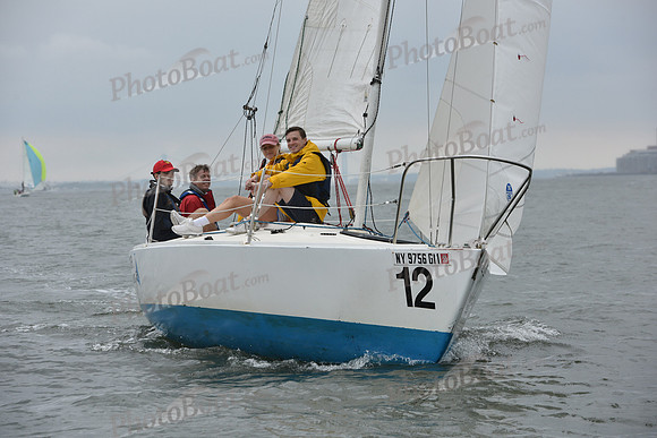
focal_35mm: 140
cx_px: 328
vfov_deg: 9.8
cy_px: 219
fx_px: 2555
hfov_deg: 14.7
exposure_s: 1/800
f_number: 7.1
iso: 400
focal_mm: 140
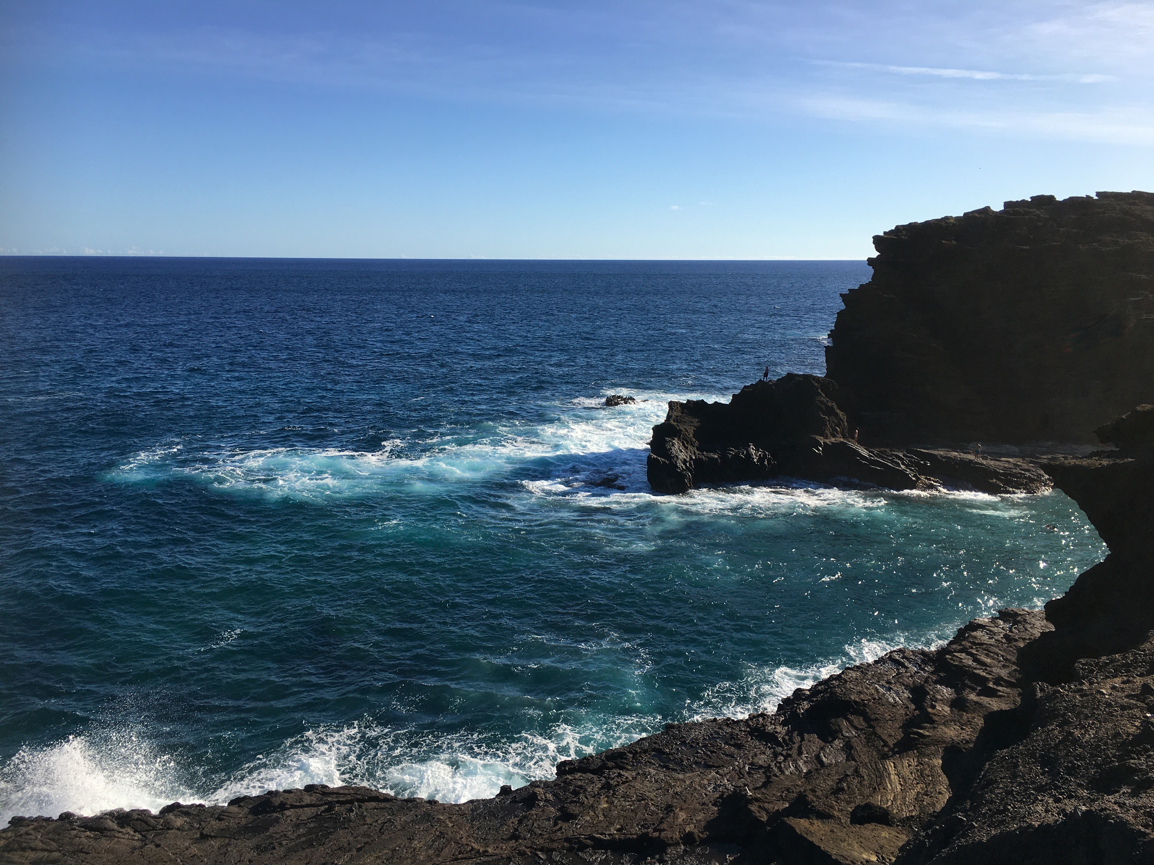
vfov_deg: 48.2
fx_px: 967
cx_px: 577
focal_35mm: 29
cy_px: 432
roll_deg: -0.2
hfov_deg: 61.7
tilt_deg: -8.3
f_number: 2.2
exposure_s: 1/1672
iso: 25
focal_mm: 4.15
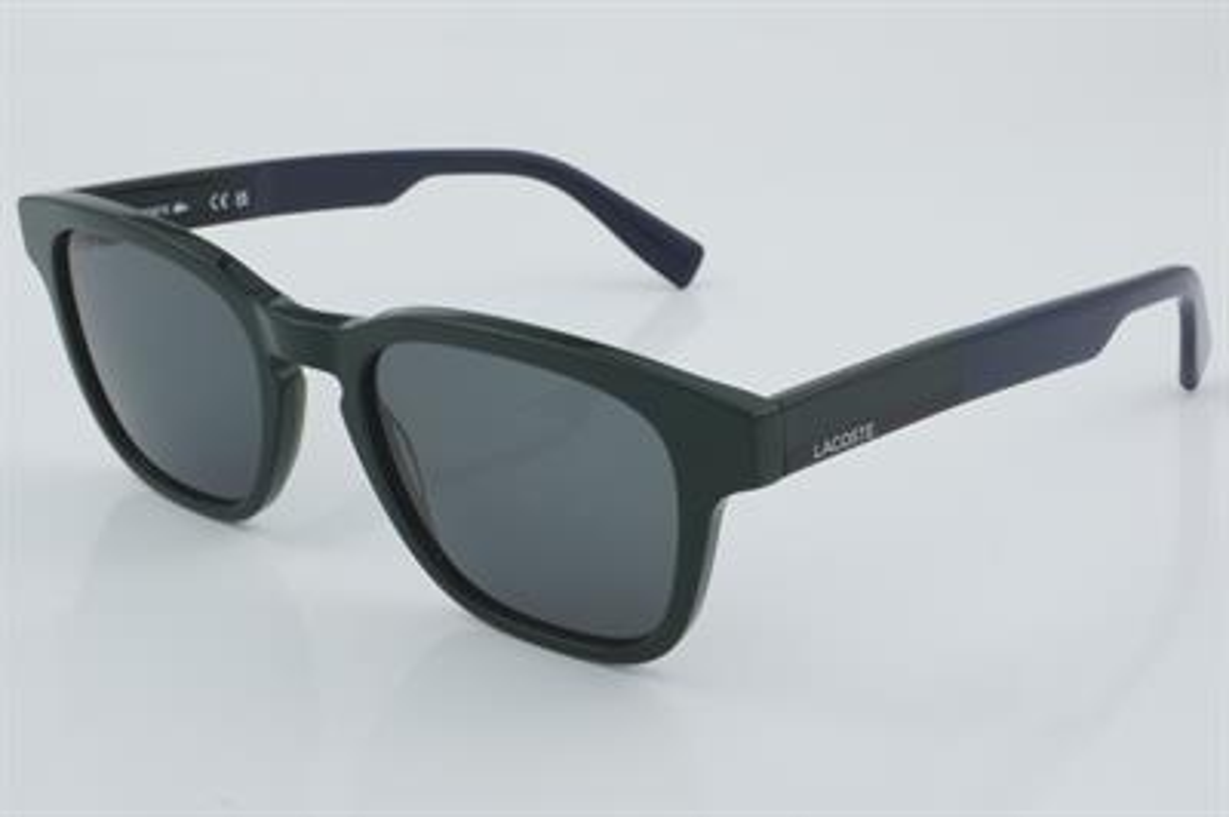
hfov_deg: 29.9
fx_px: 2302
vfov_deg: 20.1
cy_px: 408
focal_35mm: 68
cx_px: 614
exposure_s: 1/4
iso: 100
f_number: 32
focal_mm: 45
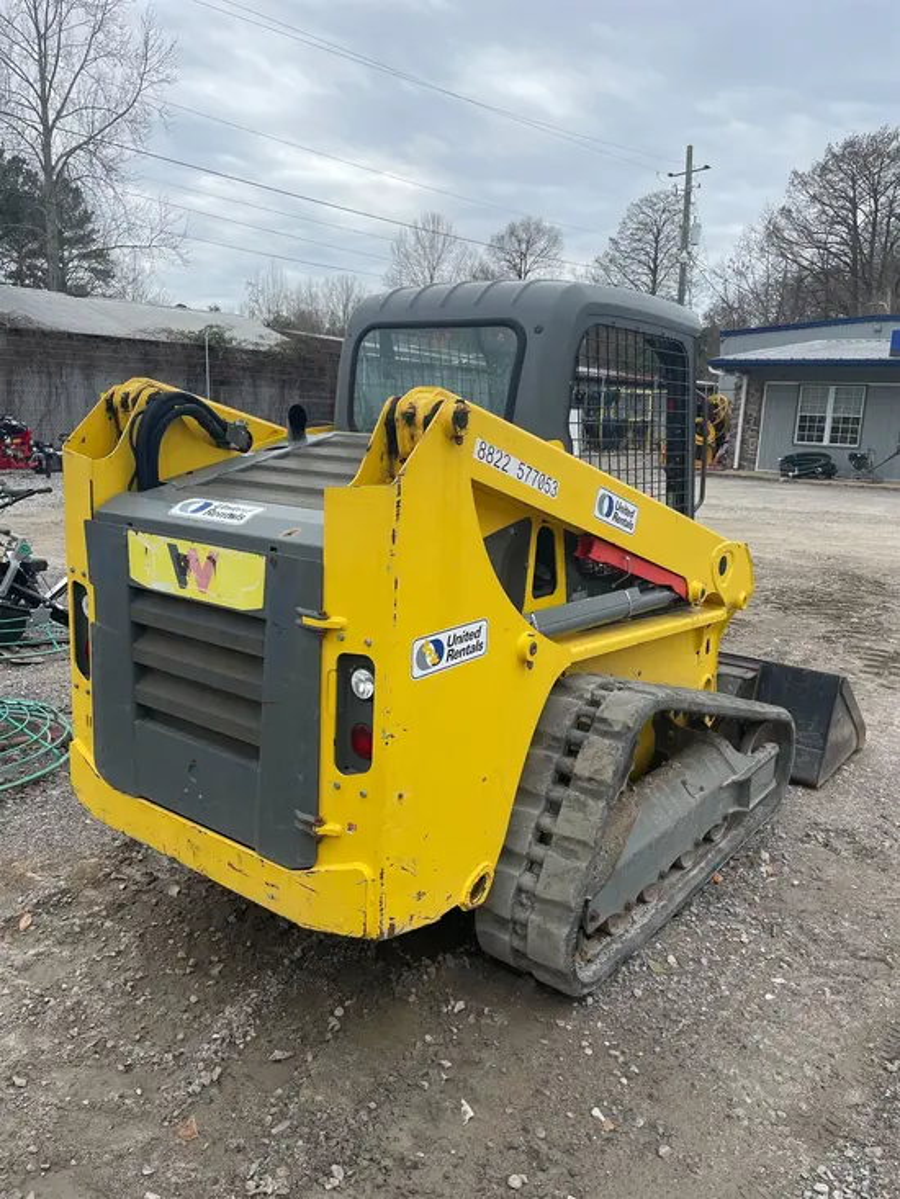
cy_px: 600
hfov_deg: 53.1
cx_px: 450
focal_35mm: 26
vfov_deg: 67.3
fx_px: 901
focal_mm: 4.2
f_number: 1.6
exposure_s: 1/1247
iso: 50
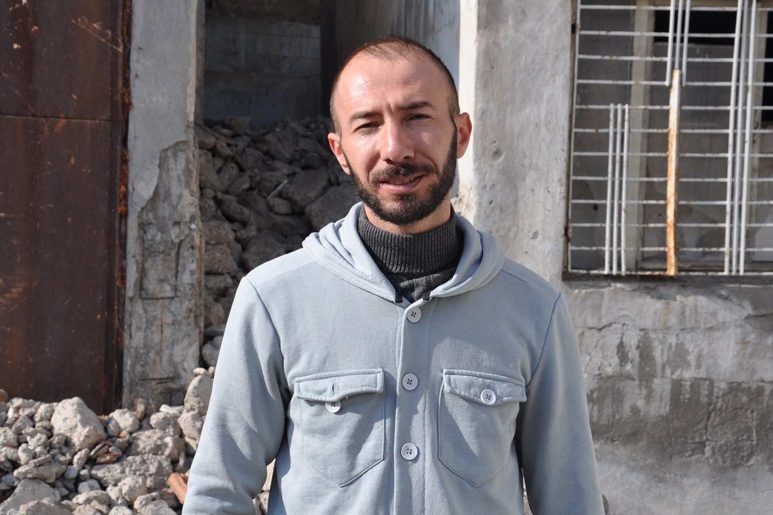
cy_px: 258
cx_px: 386
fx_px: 1352
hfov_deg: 31.9
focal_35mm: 63
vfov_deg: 21.6
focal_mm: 42
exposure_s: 1/250
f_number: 8
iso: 200
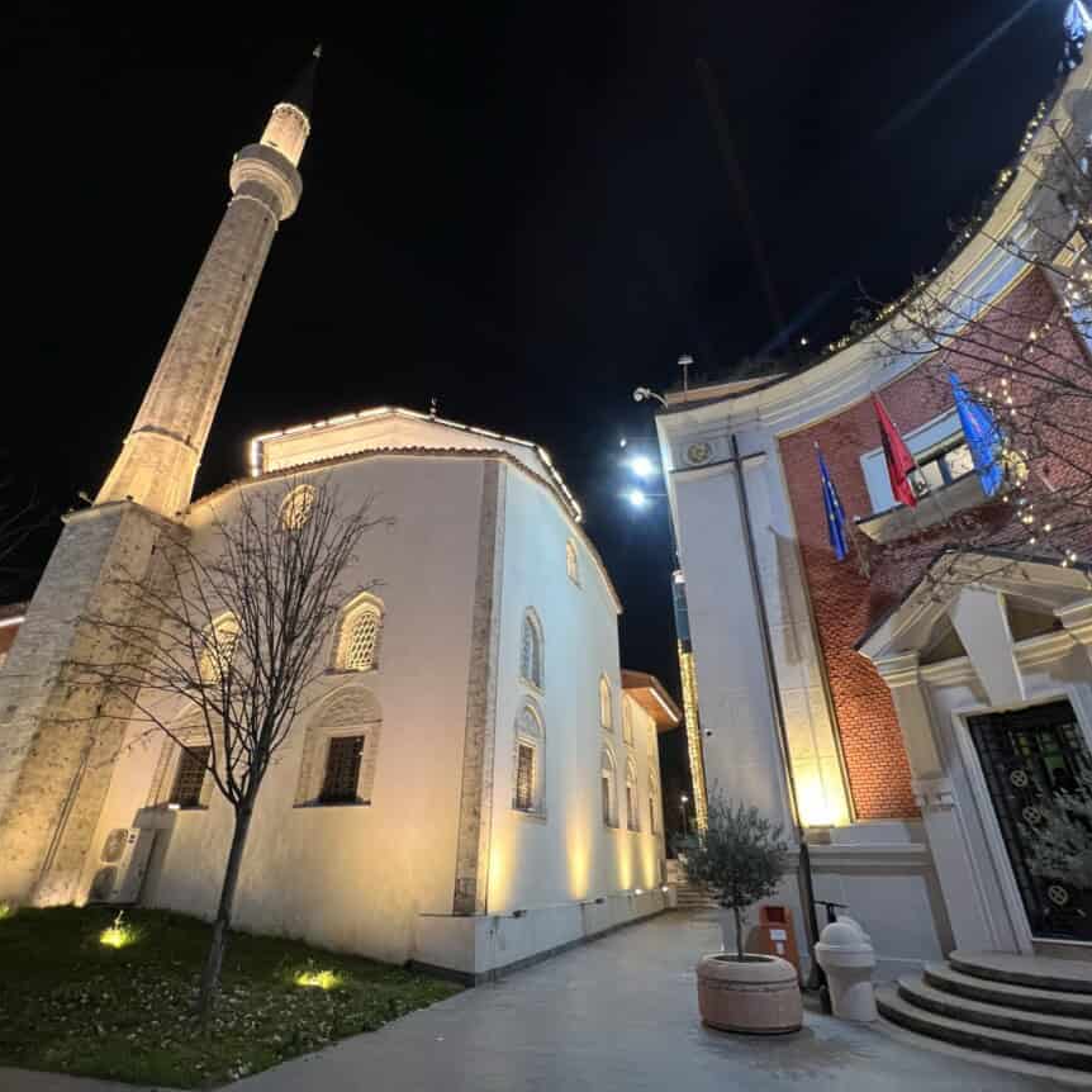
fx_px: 571
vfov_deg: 87.4
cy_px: 547
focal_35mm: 16
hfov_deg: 87.4
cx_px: 556
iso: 320
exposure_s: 1/50
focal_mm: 1.6
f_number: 1.8
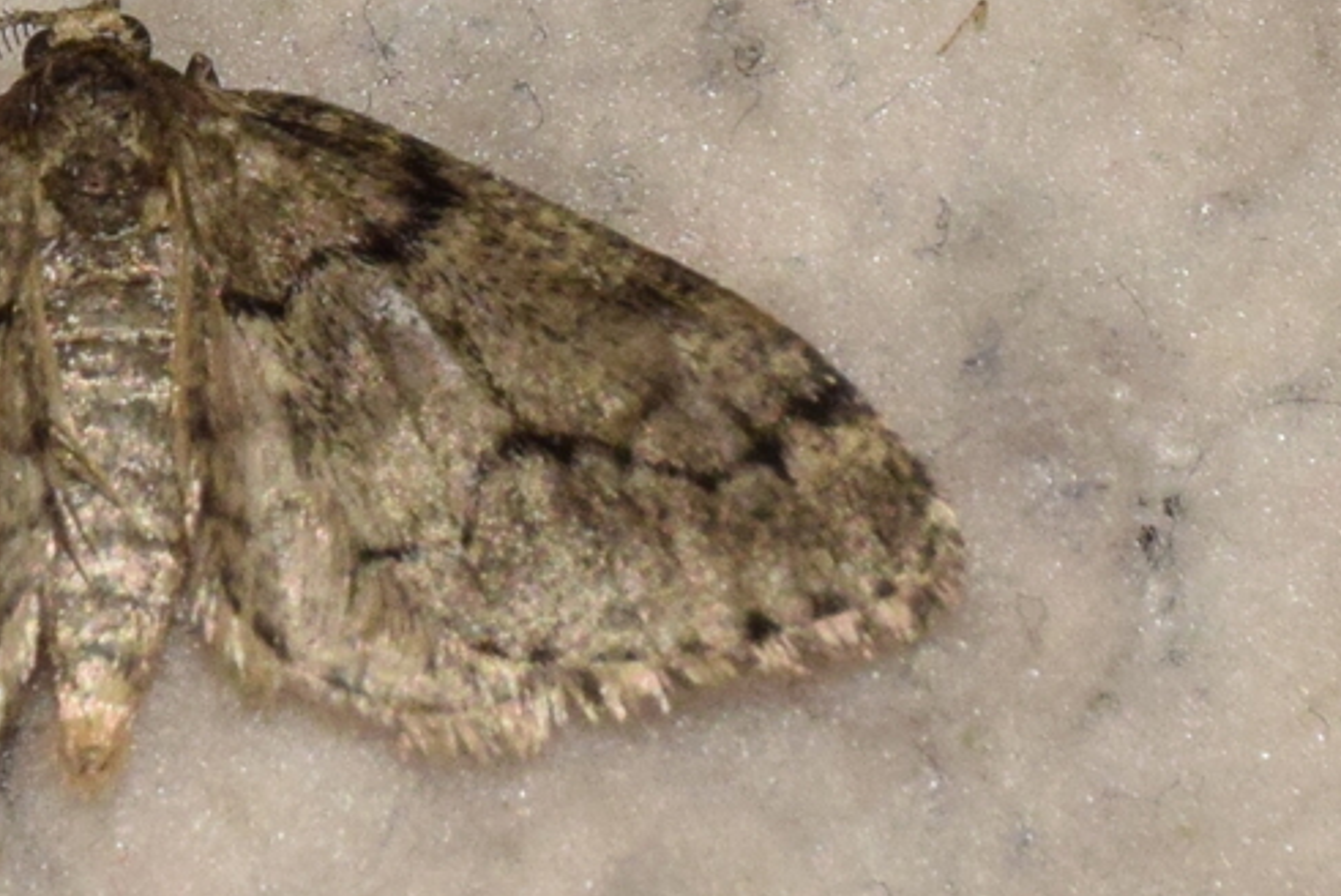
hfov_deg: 5.4
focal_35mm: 381
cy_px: 322
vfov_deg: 3.6
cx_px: 90
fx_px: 14200
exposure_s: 1/200
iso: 1000
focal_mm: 130
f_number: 14
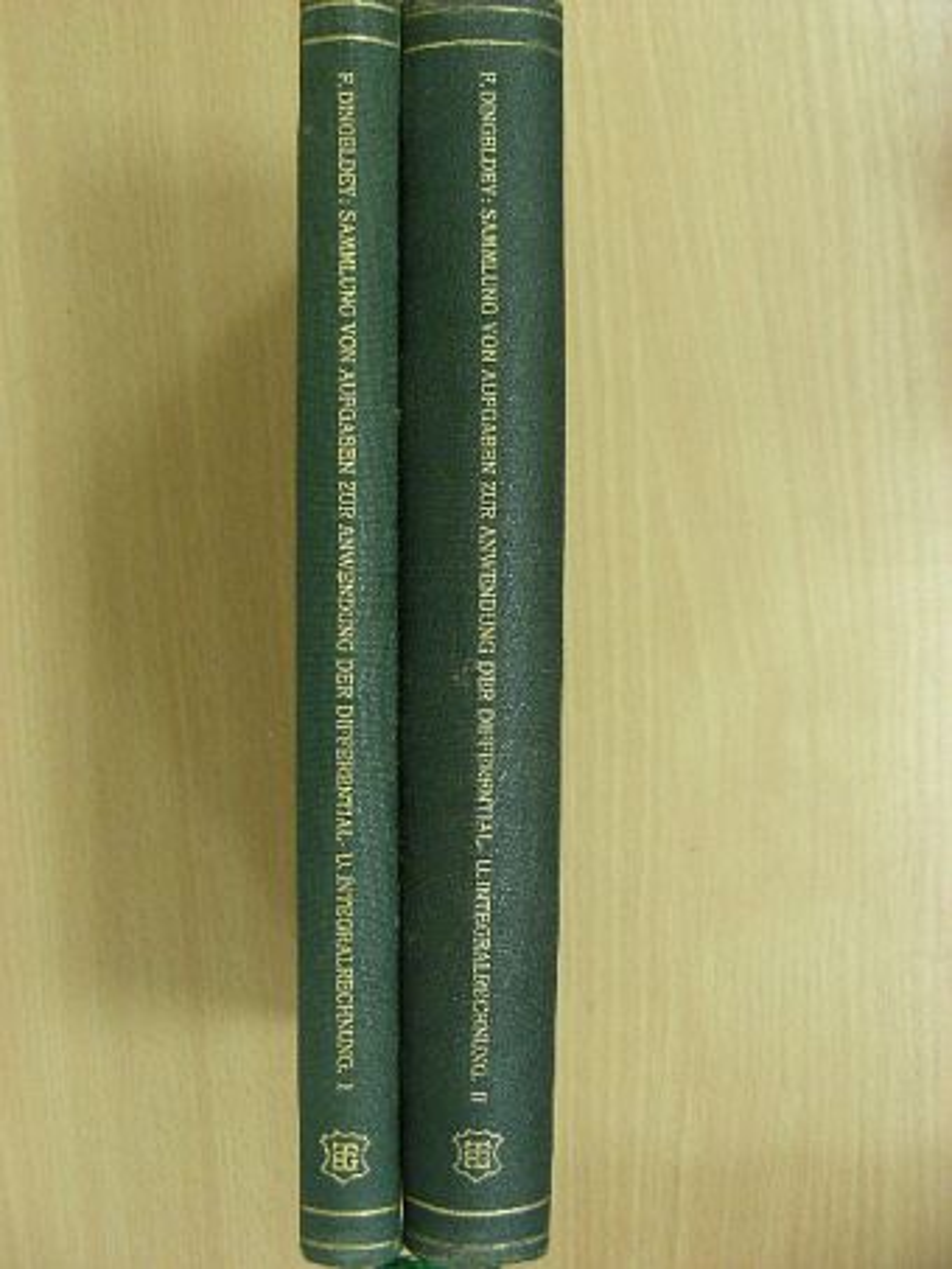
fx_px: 1503
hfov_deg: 35.2
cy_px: 634
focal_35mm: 41
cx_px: 476
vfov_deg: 45.8
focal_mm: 6.8
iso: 200
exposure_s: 1/11.3
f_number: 3.5
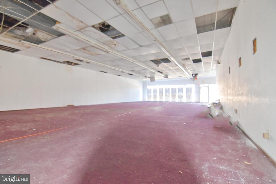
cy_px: 92
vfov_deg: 72.1
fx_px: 127
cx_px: 138
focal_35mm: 16
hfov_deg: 95.0
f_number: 4
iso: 800
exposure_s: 1/60
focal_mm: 11
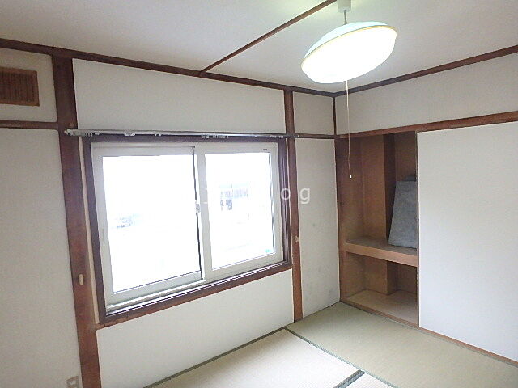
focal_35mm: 21
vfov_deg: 63.4
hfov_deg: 79.0
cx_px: 259
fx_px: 314
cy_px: 194
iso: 800
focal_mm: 3.7
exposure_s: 1/30
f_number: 3.5
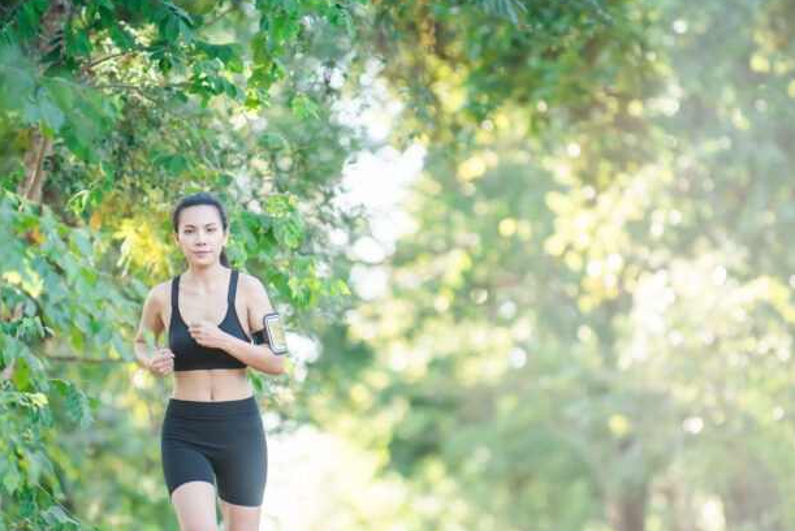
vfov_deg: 4.1
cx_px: 414
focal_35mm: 335
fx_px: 7401
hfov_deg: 6.1
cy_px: 344
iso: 400
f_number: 2.8
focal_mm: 200
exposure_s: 1/500
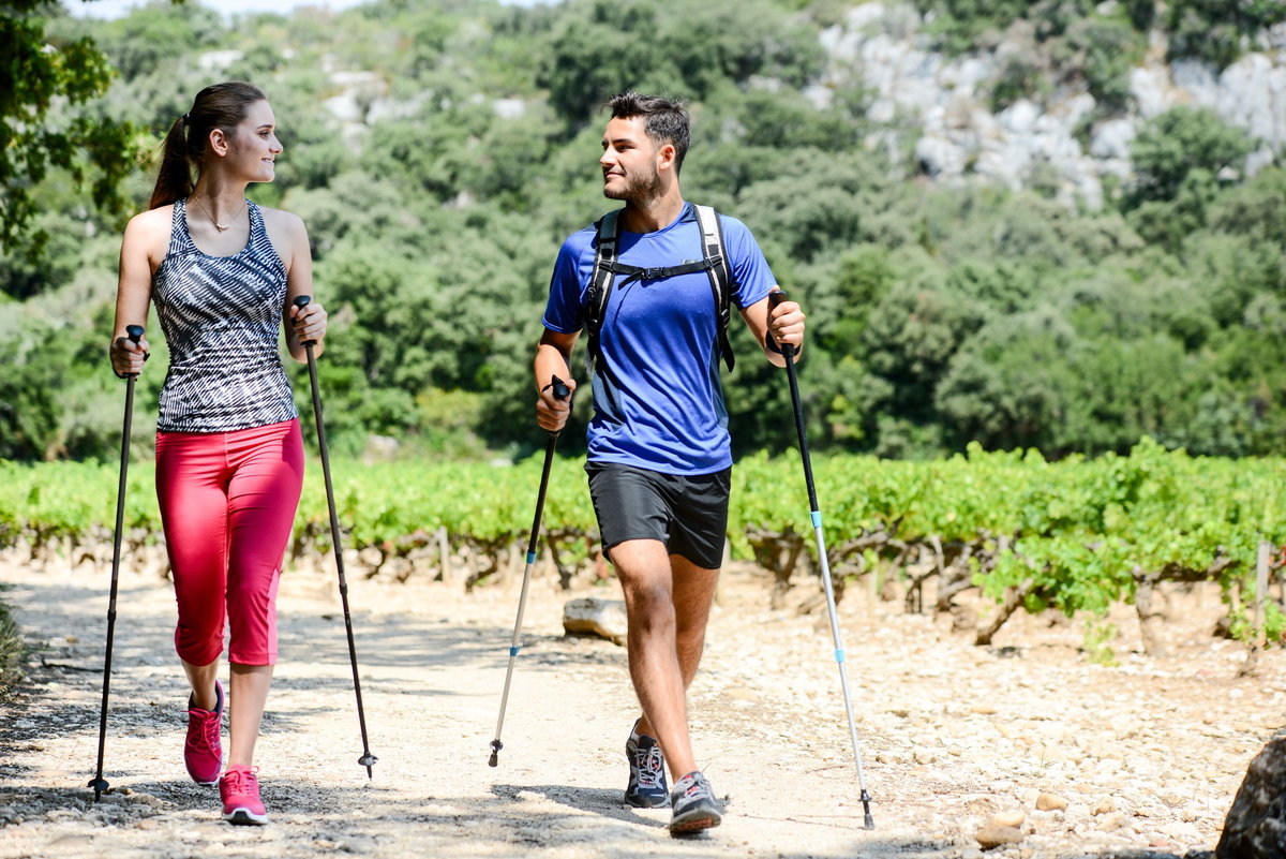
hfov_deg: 23.6
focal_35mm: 86
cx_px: 643
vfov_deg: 15.9
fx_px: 3073
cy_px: 430
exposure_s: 1/1250
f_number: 4
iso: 200
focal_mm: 86
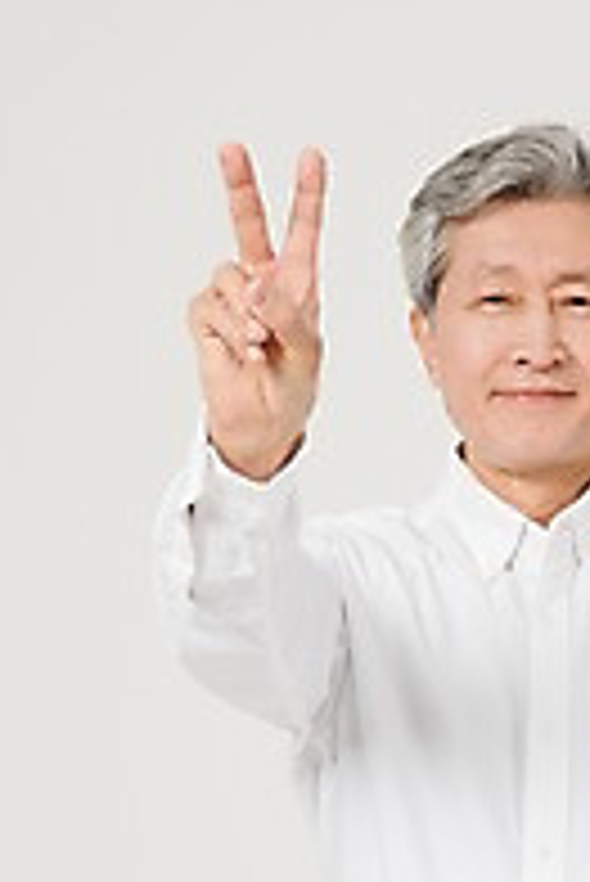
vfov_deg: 14.3
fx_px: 3509
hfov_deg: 9.6
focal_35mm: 143
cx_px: 543
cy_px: 684
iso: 100
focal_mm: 70
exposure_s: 1/125
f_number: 11
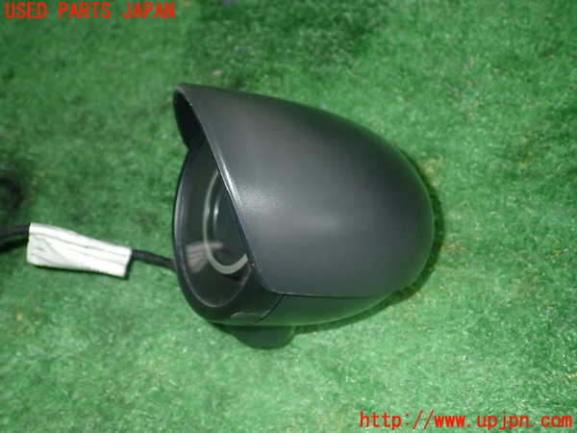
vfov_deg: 37.7
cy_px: 216
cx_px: 288
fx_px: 633
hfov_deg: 49.0
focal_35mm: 38
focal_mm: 6.83
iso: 400
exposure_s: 1/40
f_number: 8
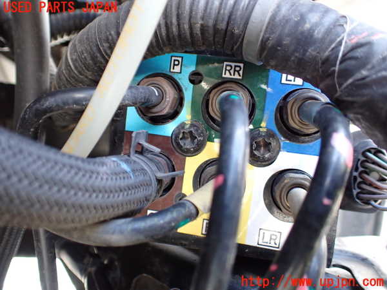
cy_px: 145
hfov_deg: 60.0
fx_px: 335
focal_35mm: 30
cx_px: 194
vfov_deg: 46.8
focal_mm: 5.4
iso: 500
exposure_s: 1/125
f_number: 2.3
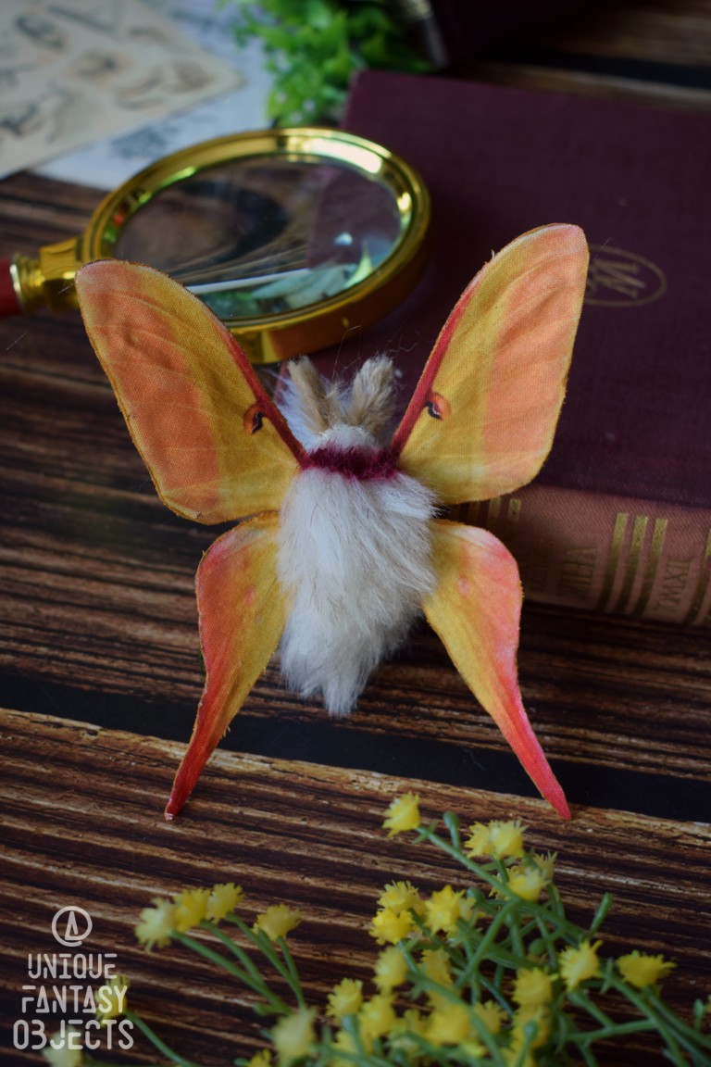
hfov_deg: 21.6
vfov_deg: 31.9
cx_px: 356
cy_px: 534
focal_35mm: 63
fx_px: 1866
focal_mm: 42
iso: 400
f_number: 5
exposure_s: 1/80
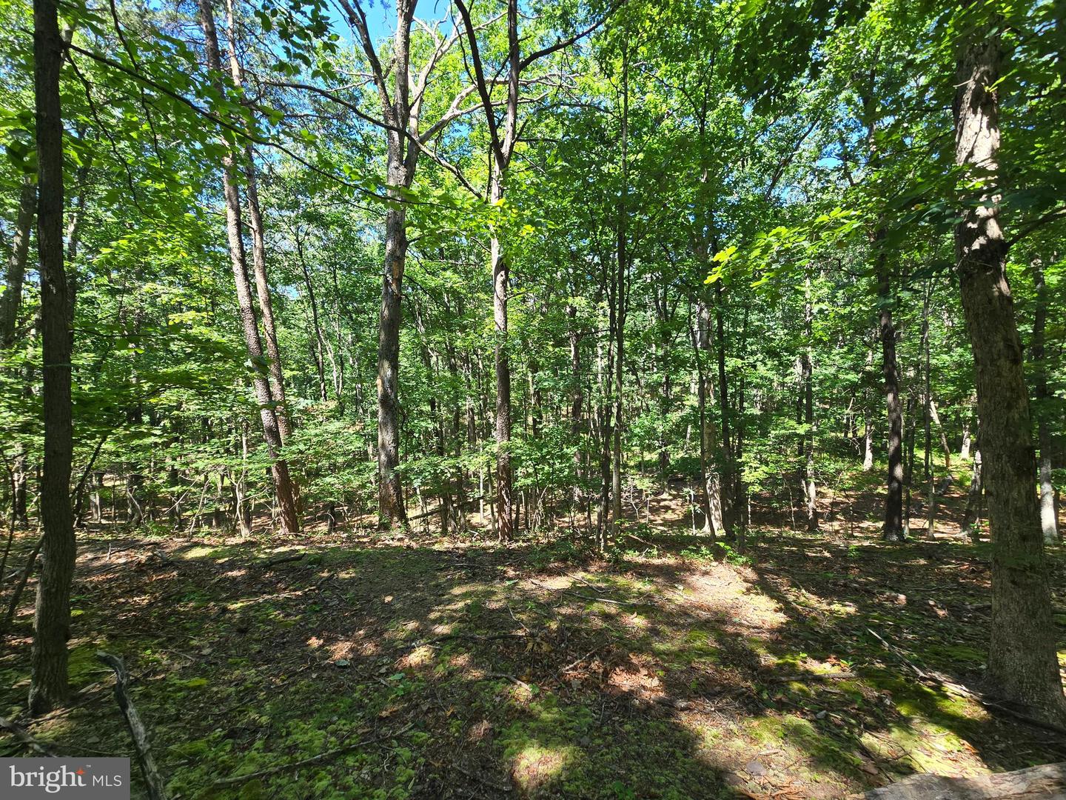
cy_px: 400
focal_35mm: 13
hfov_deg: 106.2
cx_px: 533
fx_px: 400
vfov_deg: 89.9
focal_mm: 2.2
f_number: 2.2
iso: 50
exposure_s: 1/181
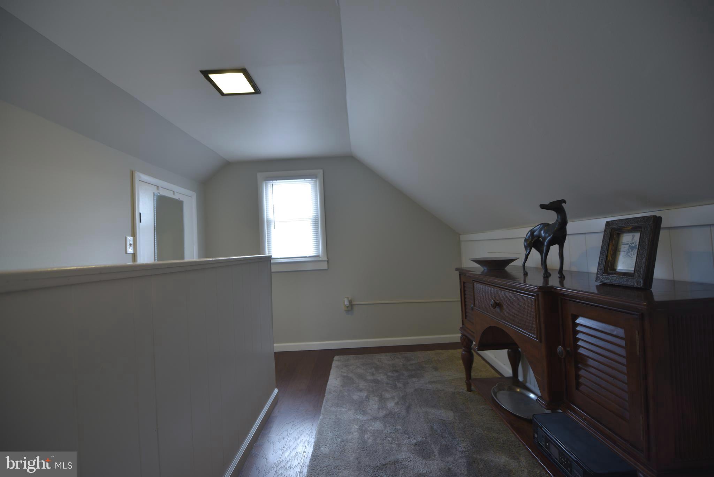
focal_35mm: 14
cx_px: 357
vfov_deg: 81.3
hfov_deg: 104.2
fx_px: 278
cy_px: 238
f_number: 2.8
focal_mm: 14
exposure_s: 1/25
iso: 200
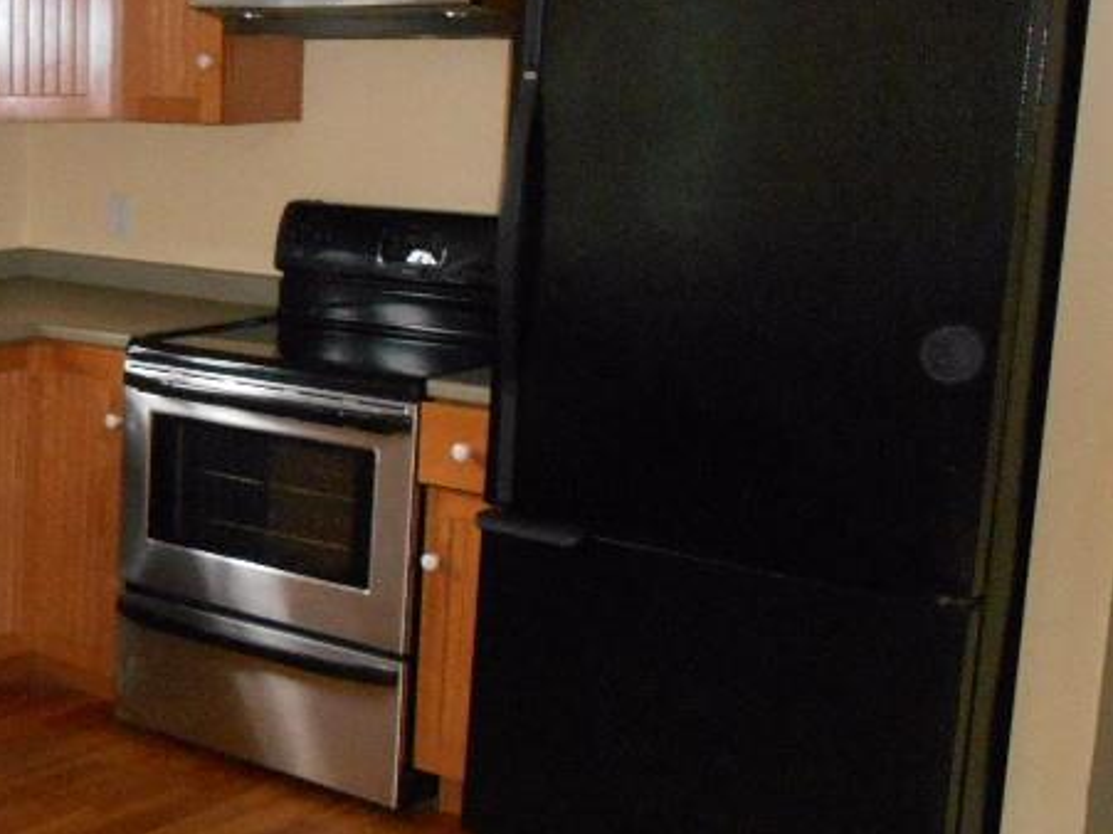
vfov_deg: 24.8
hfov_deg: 29.3
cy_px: 380
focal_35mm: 59
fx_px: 1897
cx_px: -131
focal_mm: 4.7
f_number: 3.4
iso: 560
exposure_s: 1/25
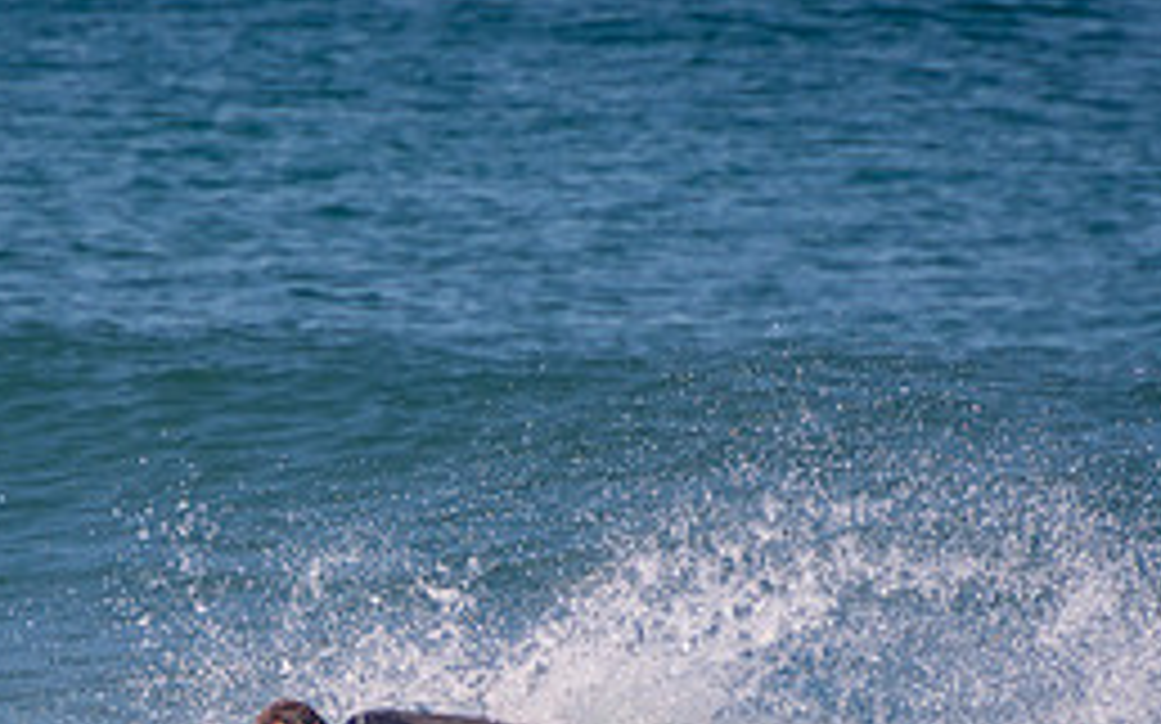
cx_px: 378
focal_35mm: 1374
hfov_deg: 1.5
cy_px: 785
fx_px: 43456
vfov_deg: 1.0
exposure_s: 1/1250
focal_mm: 400
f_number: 5.6
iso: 200
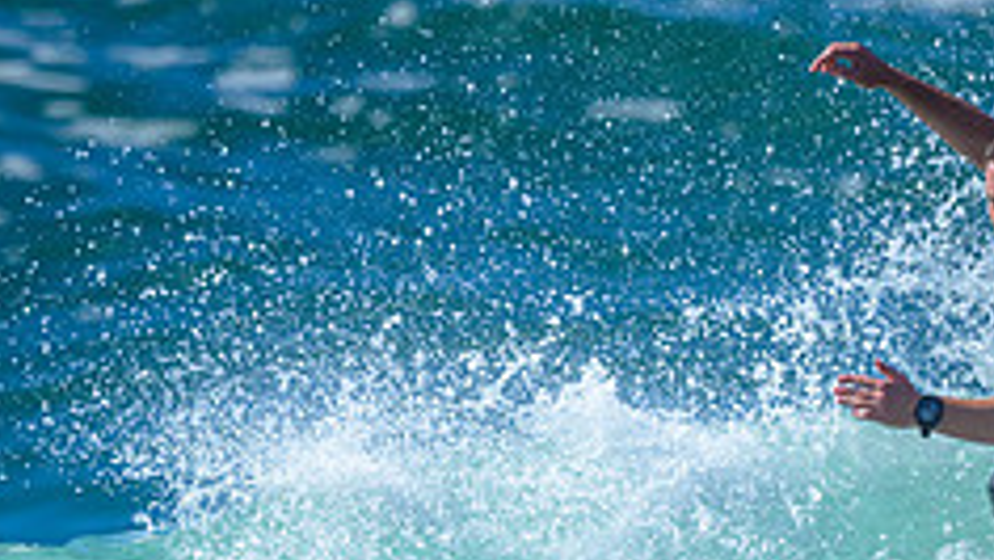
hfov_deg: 0.8
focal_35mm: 2831
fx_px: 74650
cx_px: 775
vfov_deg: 0.4
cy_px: 810
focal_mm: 800
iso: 250
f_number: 6.3
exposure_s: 1/2000
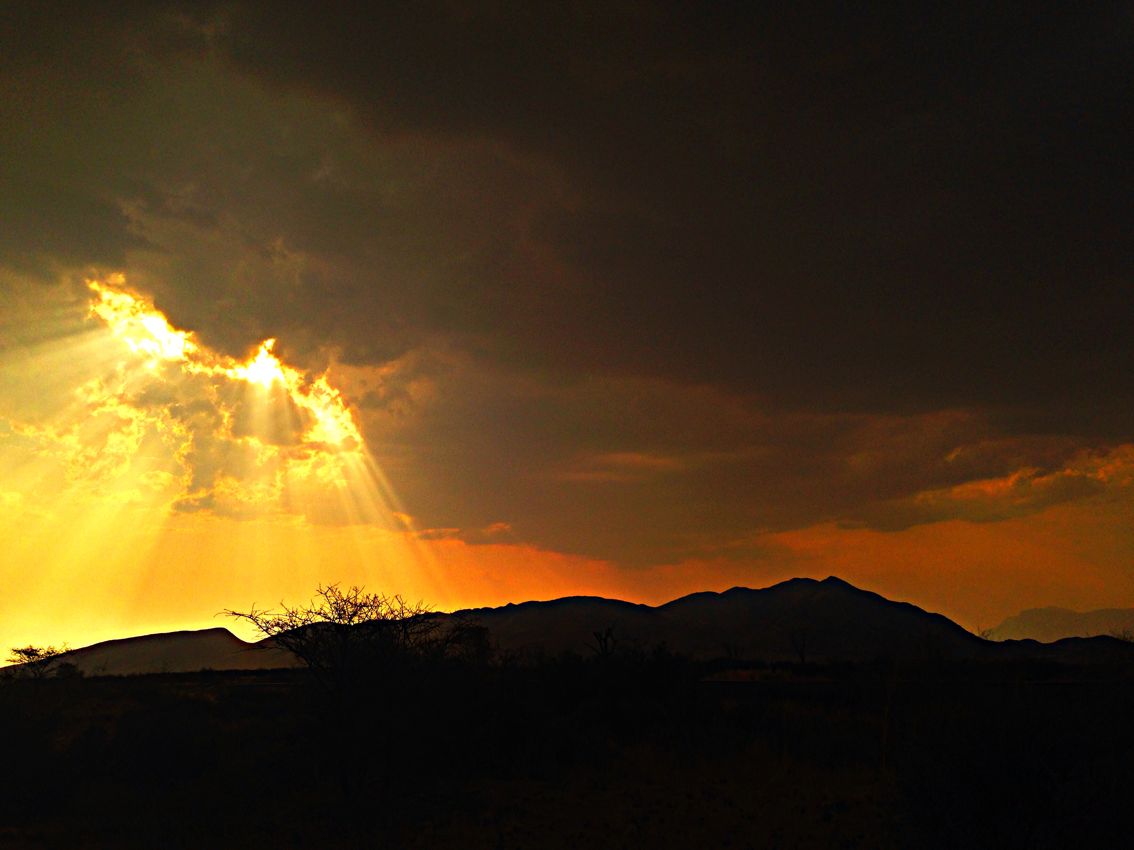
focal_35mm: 33
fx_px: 1081
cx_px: 567
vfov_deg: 42.9
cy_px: 425
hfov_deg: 55.4
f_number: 2.4
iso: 50
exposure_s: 1/1153
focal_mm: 4.12
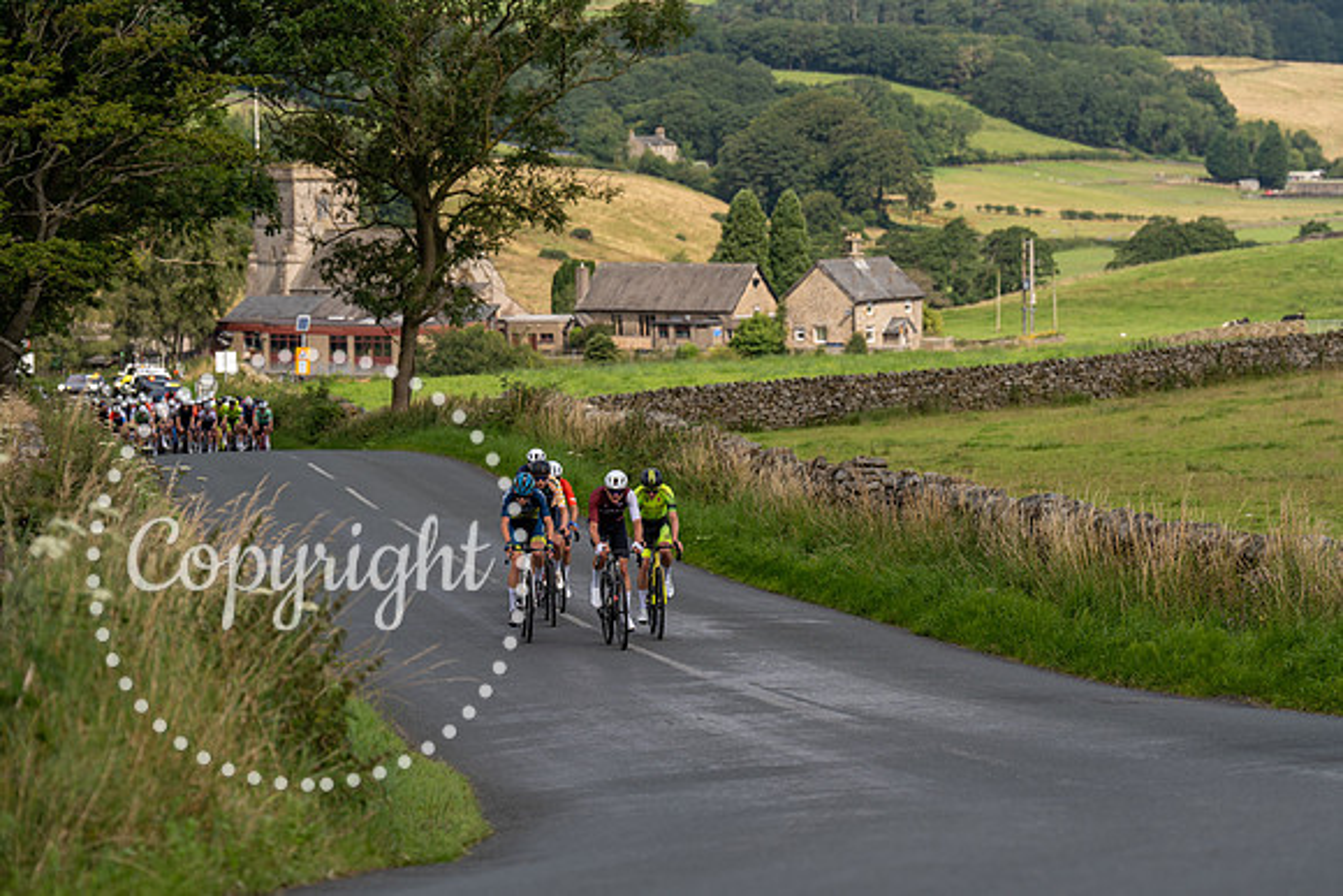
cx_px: 672
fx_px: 4925
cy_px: 448
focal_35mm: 132
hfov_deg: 15.5
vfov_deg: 10.4
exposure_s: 1/1000
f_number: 4
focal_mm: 132
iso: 100
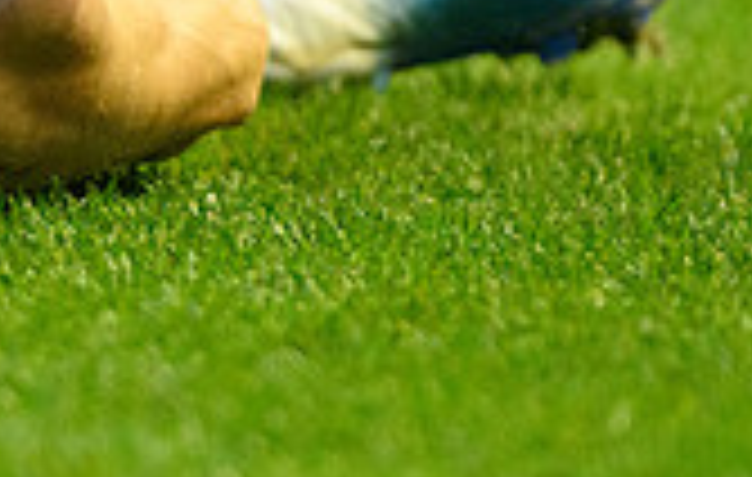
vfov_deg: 0.7
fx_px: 37011
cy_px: -53
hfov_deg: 1.2
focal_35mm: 1798
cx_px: 48
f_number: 3.5
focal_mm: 400
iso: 5000
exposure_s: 1/1250
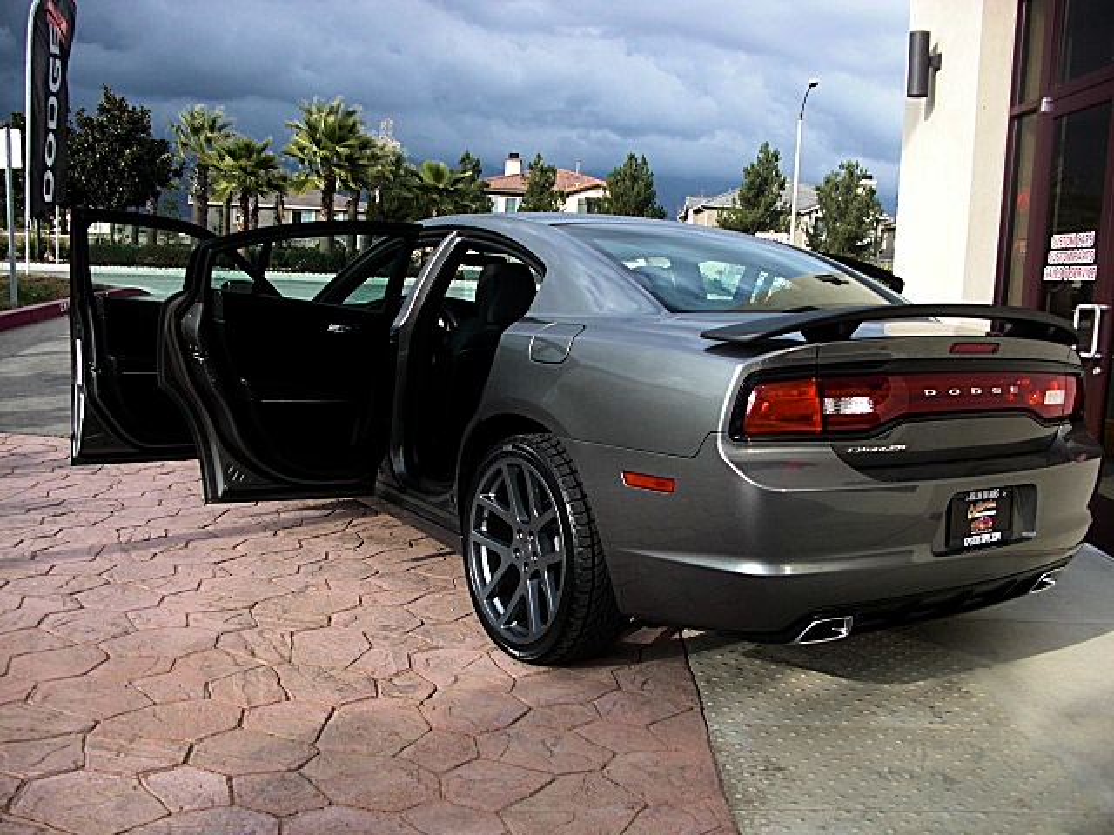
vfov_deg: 39.7
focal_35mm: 36
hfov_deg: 51.4
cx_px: 557
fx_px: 1159
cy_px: 418
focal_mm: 6.3
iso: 50
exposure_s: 1/320
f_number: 2.8
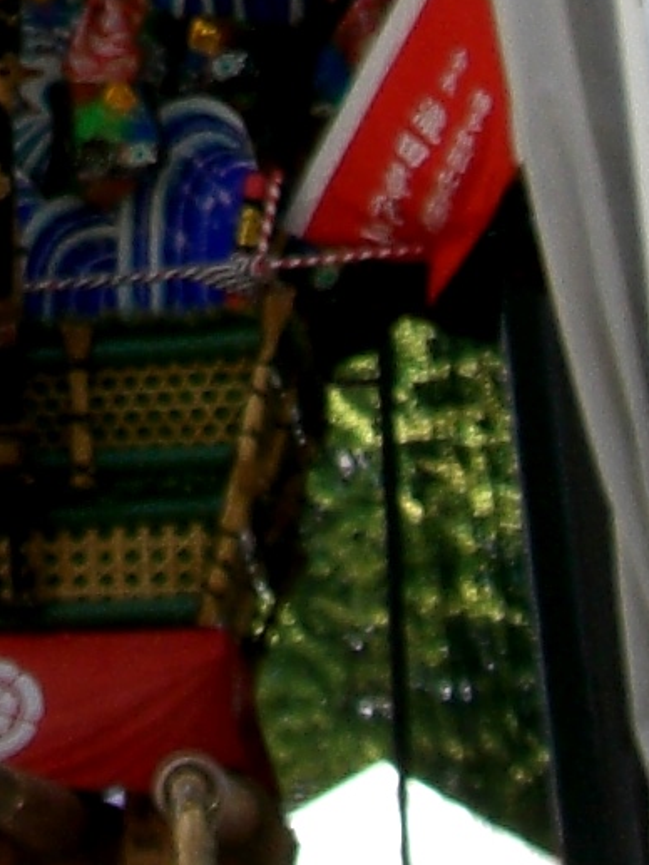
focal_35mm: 207
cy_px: -821
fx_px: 5172
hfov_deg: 7.1
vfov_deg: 9.0
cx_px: -378
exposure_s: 1/160
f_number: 4.3
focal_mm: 6.2
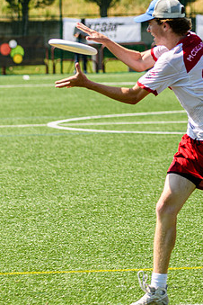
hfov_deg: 3.8
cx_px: 214
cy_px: 96
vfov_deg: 5.6
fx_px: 3096
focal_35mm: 366
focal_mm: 98
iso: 140
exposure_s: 1/1600
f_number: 3.2
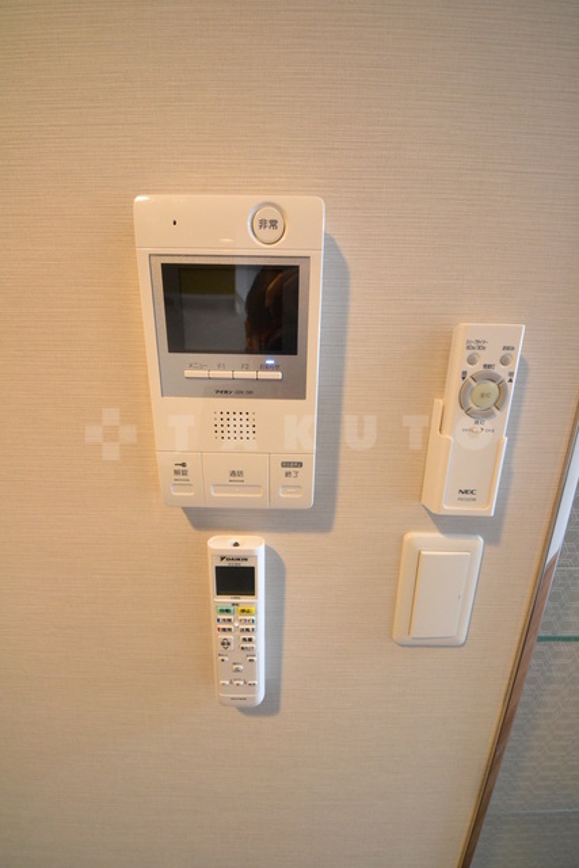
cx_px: 290
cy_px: 434
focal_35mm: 12
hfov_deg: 90.0
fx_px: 289
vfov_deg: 112.6
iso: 3200
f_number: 4.5
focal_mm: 8
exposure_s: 1/80
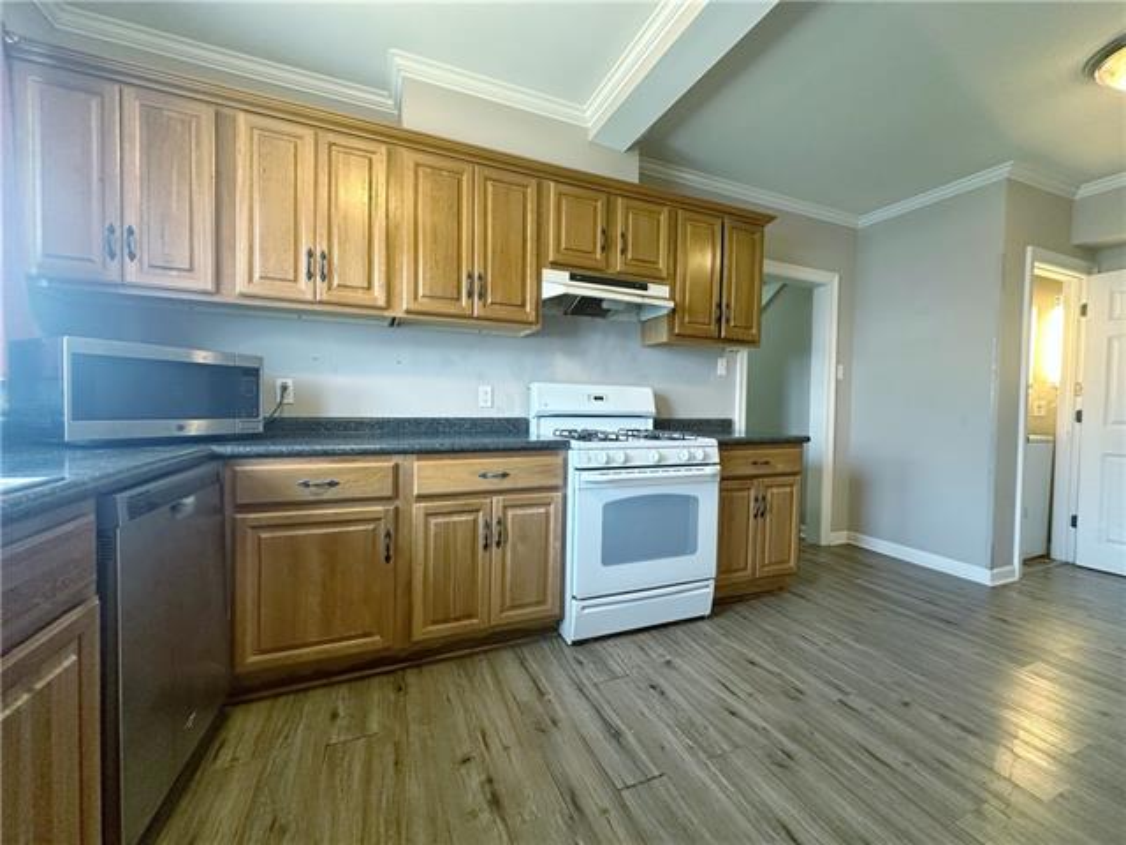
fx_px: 455
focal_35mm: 14
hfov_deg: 102.1
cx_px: 563
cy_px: 422
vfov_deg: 85.7
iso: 250
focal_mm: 2.22
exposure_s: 1/60
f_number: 2.2
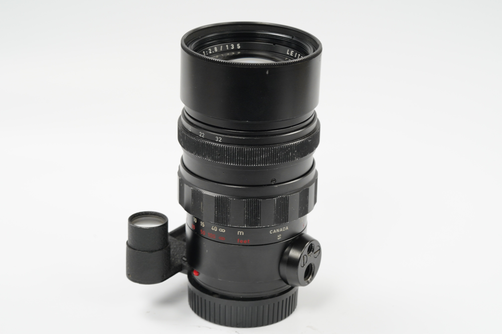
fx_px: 1254
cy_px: 167
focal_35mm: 90
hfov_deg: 22.6
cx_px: 251
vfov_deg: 15.2
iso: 1000
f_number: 11
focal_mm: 90
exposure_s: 1/10
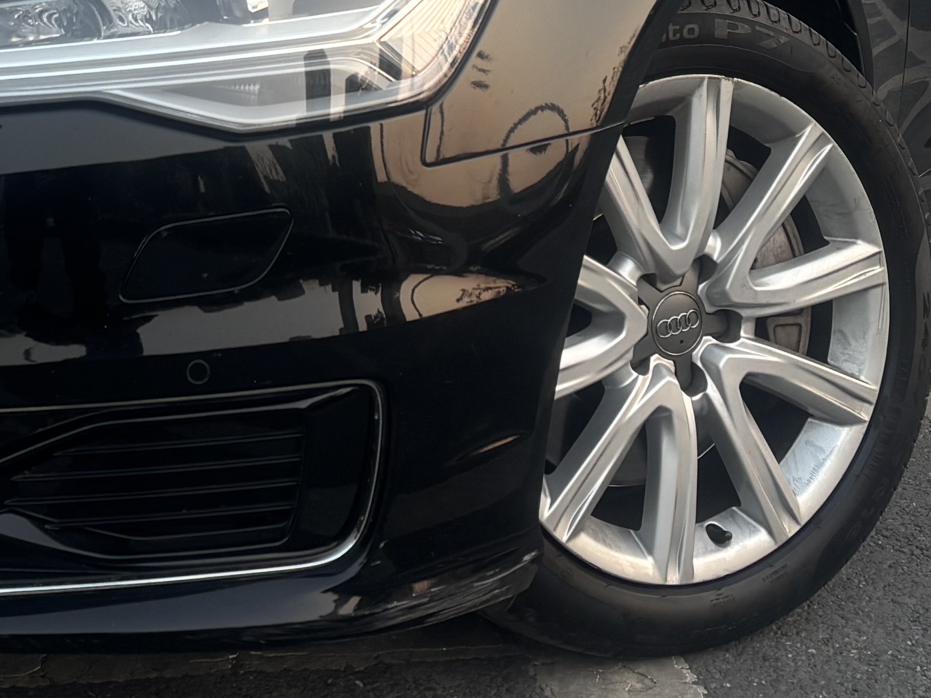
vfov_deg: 16.4
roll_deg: -1.0
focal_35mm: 85
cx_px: 166
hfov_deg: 22.7
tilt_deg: -4.6
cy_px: -218
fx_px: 2286
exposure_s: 1/121
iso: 50
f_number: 1.6
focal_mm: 5.96
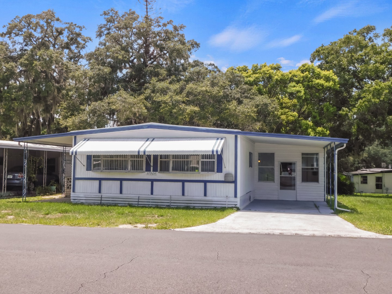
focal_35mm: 36
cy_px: 147
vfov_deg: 39.7
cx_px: 196
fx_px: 408
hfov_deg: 51.4
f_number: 3.5
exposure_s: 1/800
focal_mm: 6.3
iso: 125
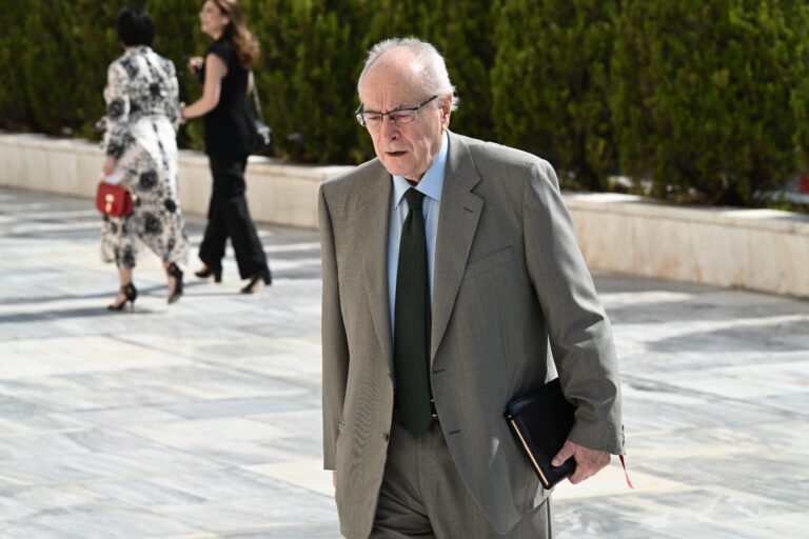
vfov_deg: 9.1
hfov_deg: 13.7
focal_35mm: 150
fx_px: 3371
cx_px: 404
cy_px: 270
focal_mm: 150
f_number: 9
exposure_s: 1/400
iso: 200
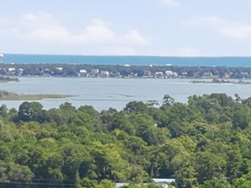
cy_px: 629
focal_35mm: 187
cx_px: 553
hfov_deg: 9.6
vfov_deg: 6.9
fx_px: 1356
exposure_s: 1/640
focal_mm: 8.7
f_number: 1.8
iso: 220
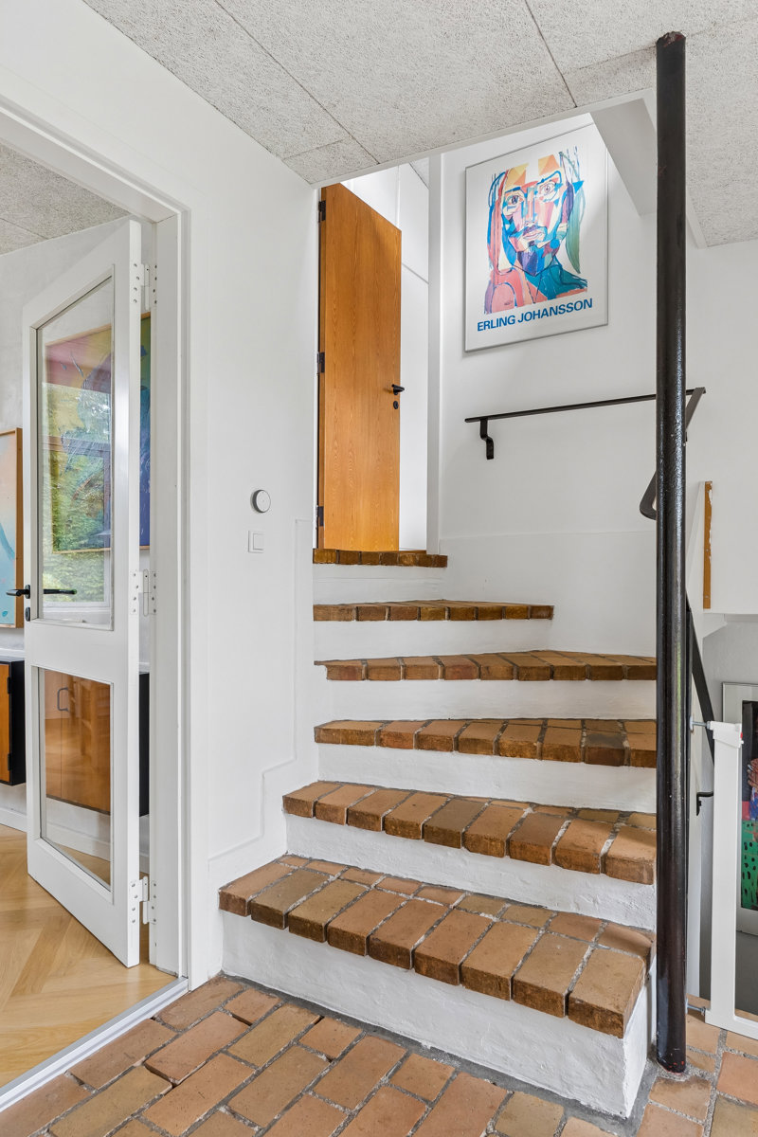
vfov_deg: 77.3
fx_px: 711
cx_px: 379
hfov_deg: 56.1
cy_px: 568
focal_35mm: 22
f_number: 8
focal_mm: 15
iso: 200
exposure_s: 1/13
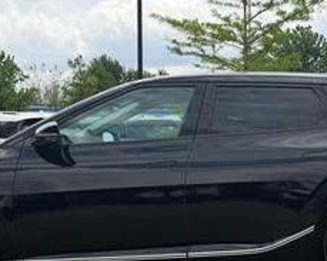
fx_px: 996
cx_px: 180
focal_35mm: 103
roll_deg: +0.3
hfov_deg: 18.6
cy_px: 214
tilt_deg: -4.6
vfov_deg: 14.8
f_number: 1.78
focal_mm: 6.76
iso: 80
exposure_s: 1/5208
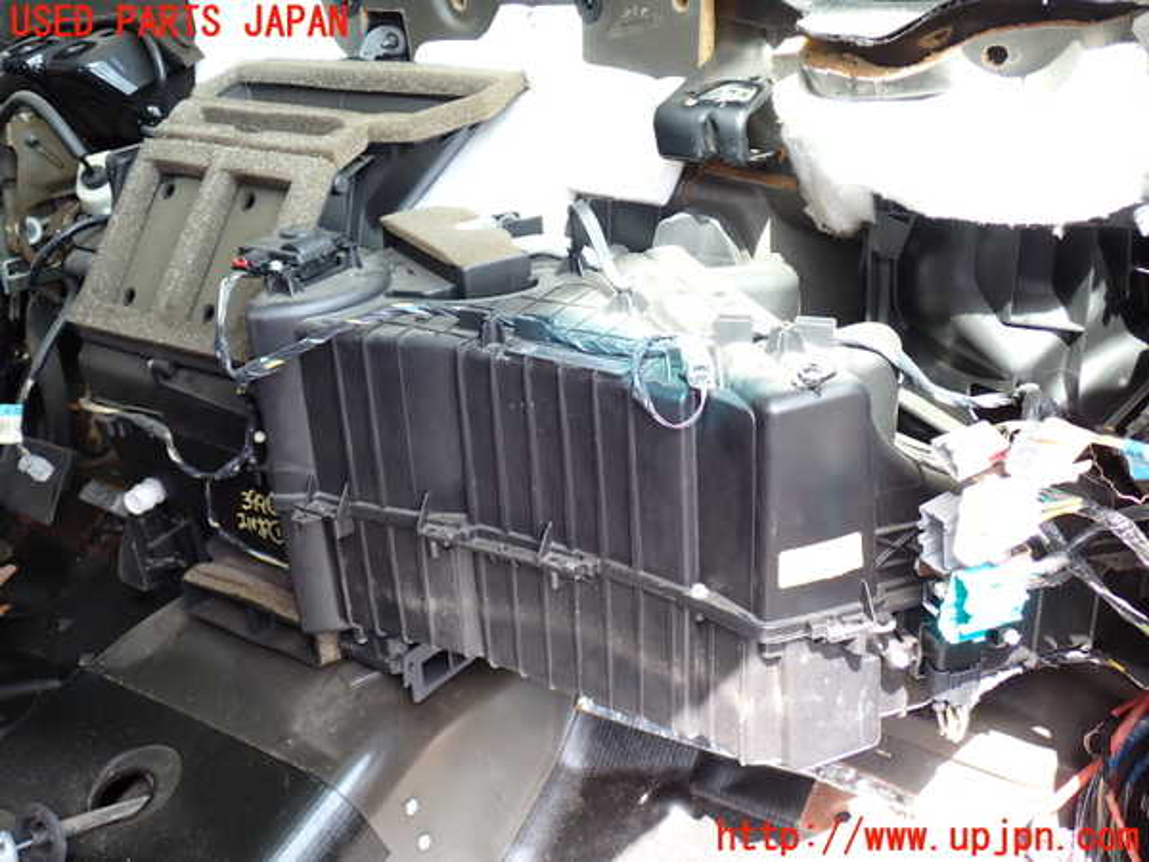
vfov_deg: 39.7
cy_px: 431
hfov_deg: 51.4
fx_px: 1195
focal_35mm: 36
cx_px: 574
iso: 125
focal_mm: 6.37
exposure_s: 1/80
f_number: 2.5
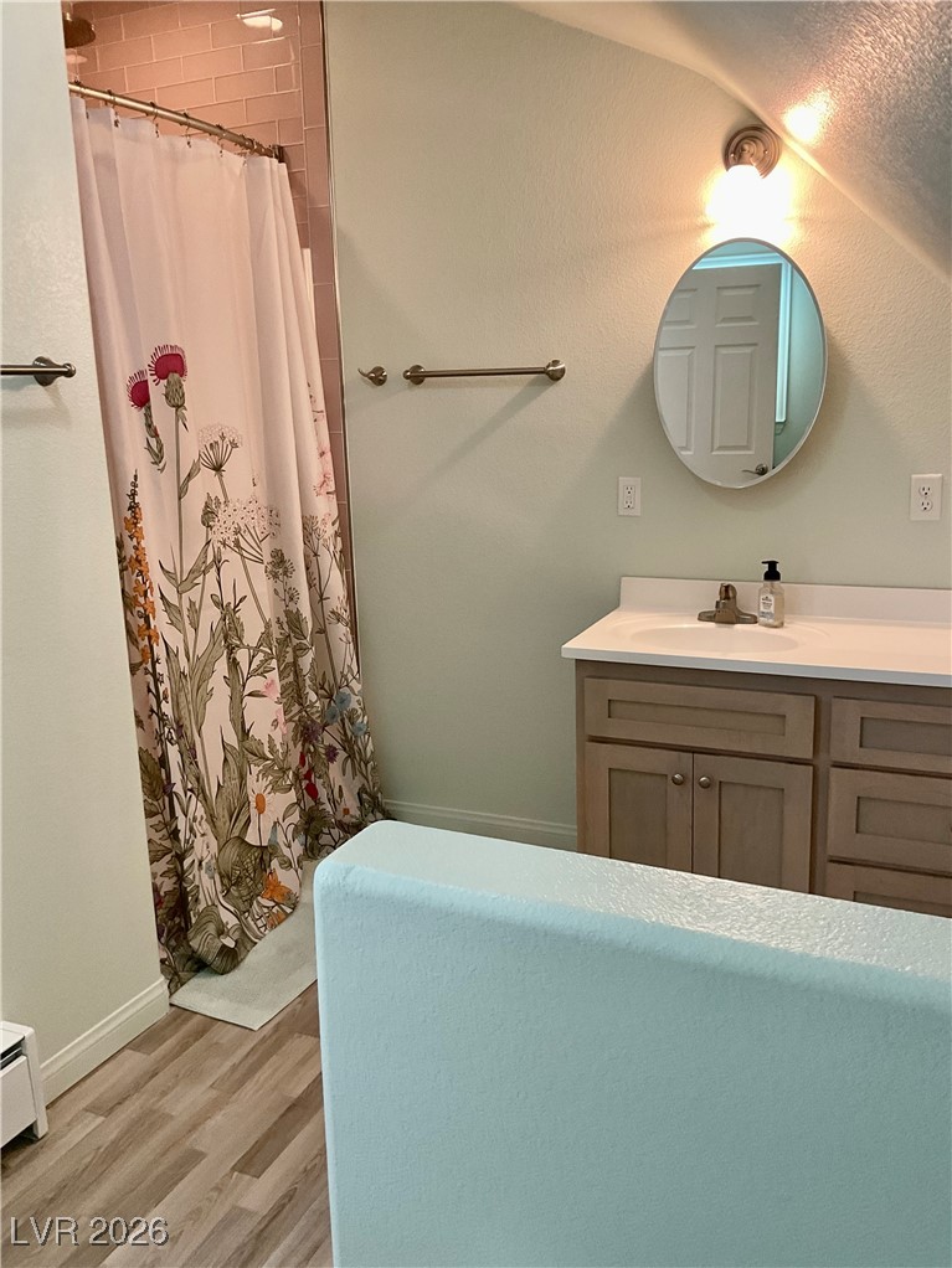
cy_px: 634
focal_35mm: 29
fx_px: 1063
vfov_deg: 61.6
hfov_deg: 48.2
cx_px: 476
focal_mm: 3
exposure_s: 1/60
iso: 100
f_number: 1.8
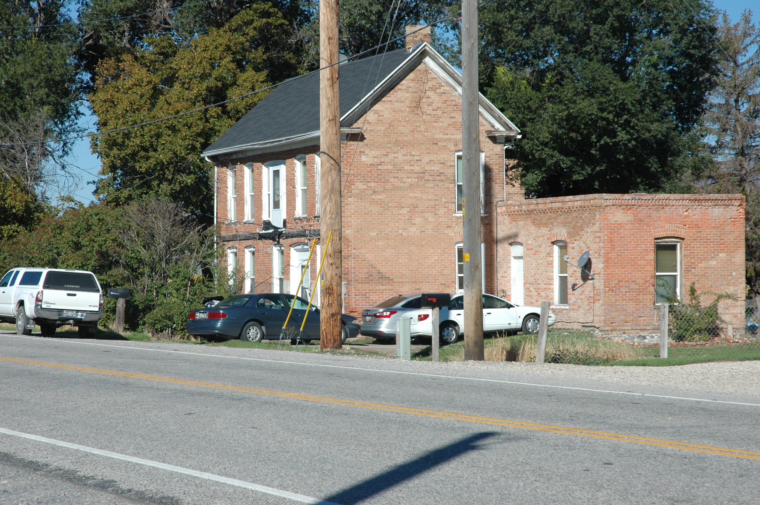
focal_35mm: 93
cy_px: 252
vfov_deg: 14.7
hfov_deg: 21.9
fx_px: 1962
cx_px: 380
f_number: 10
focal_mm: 62
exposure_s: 1/400
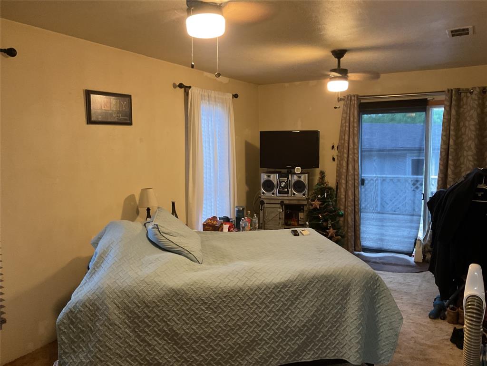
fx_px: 408
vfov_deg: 48.2
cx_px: 244
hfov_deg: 61.7
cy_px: 183
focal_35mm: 29
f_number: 1.8
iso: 250
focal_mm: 3
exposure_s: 1/30
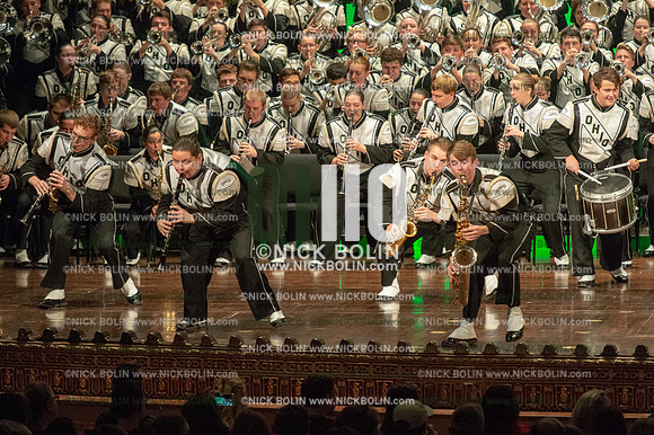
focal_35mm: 230
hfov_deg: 9.0
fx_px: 4176
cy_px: 218
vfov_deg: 6.0
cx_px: 327
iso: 8000
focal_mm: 230
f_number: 5.6
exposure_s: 1/320
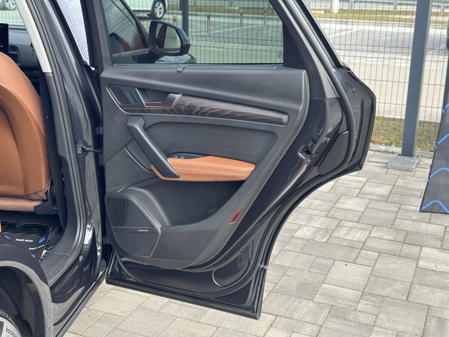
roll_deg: +0.6
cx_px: 224
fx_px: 623
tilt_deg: -12.0
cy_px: 168
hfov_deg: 39.7
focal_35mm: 48
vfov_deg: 30.3
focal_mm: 6.76
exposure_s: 1/522
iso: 64
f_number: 1.78
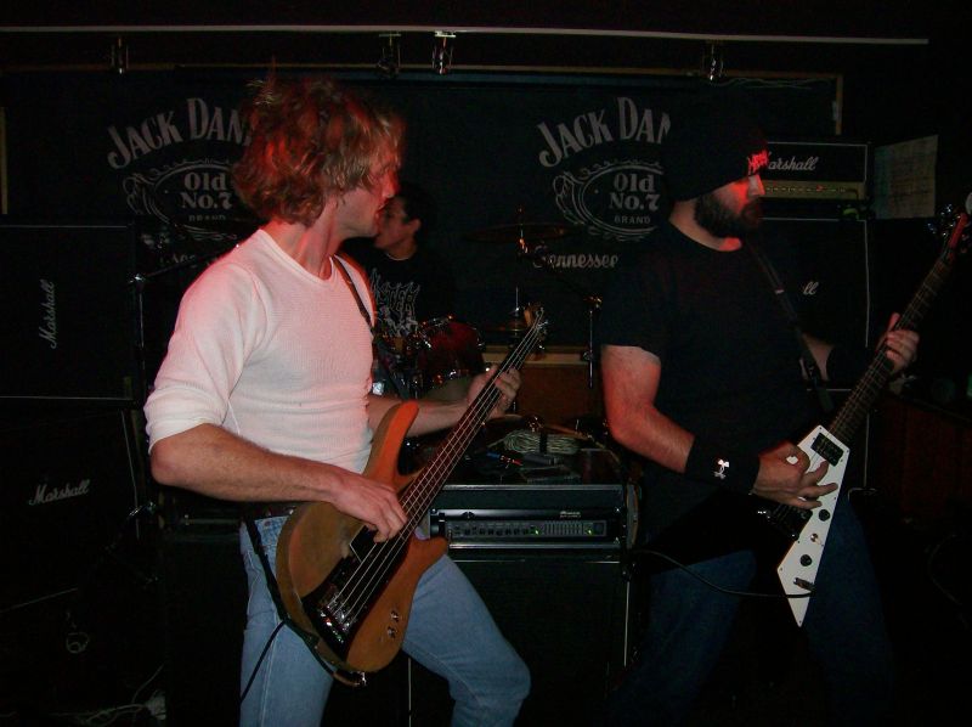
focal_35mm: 36
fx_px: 1010
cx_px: 486
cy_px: 364
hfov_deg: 51.4
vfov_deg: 39.6
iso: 140
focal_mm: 6
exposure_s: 1/64
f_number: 2.7
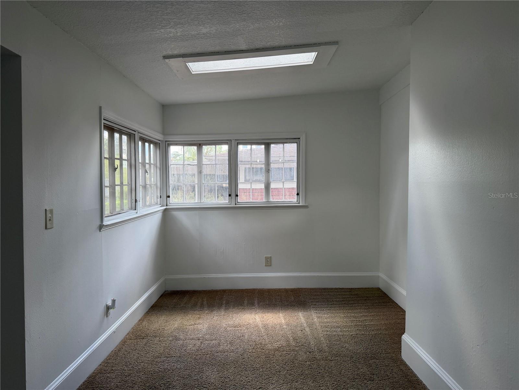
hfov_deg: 71.6
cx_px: 260
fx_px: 360
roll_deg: +0.0
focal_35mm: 24
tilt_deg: -2.0
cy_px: 195
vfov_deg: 56.8
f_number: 1.78
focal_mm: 6.76
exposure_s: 1/169
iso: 125
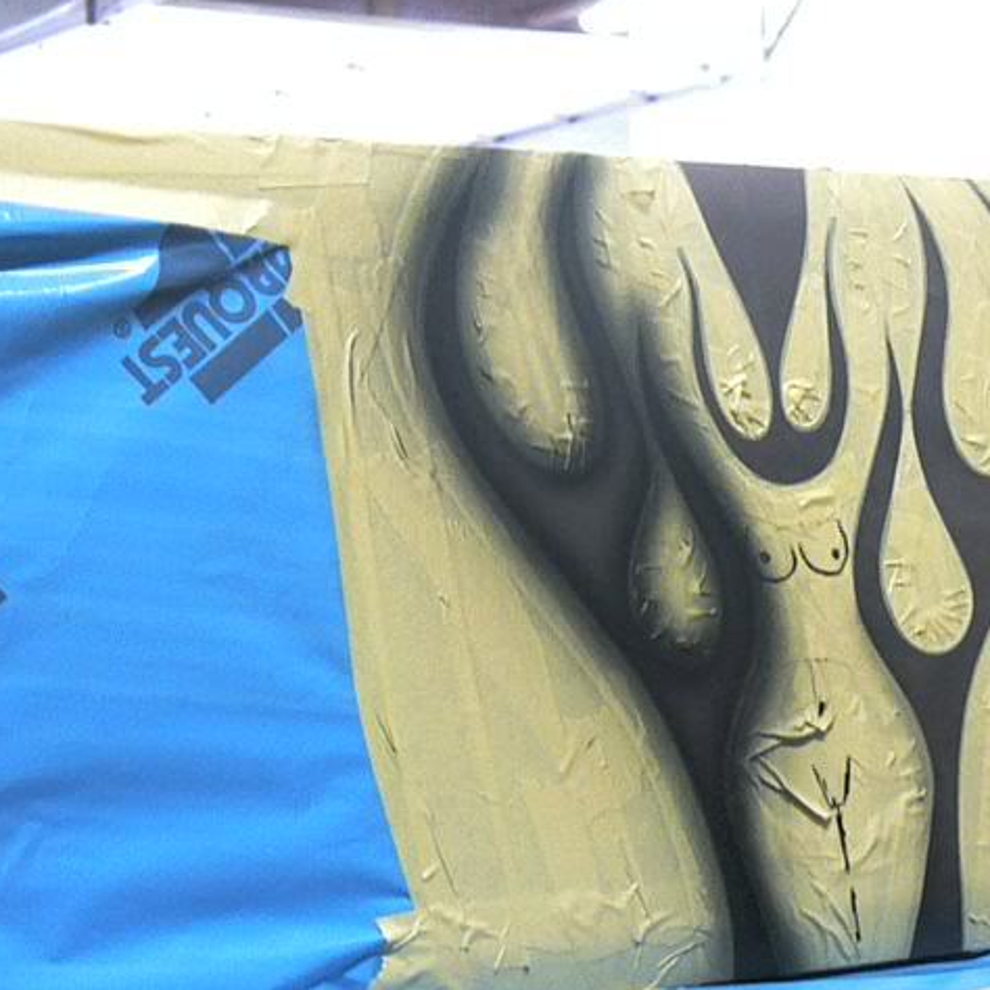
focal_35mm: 105
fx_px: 3397
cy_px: 491
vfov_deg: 16.6
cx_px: 660
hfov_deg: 16.5
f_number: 3.4
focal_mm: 14.5
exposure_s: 1/30
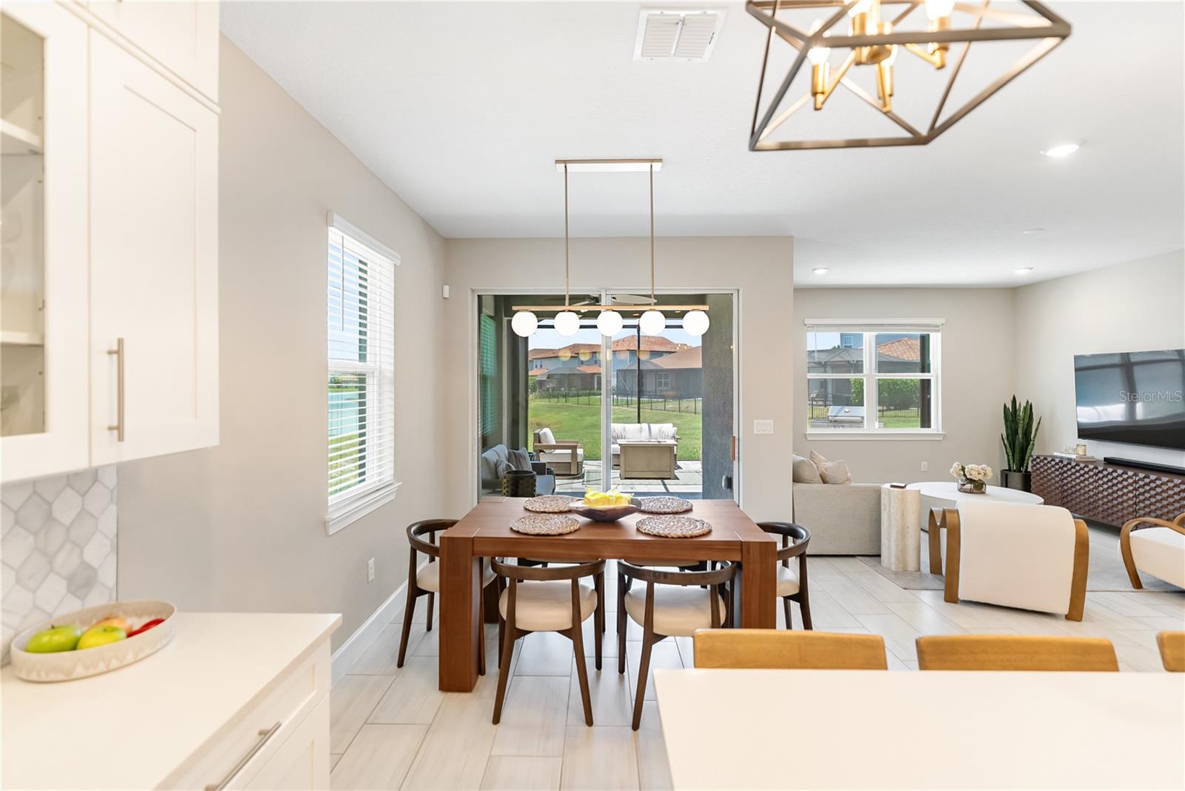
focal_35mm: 16
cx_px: 592
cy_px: 396
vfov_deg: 73.8
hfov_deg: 96.7
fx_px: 527
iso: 160
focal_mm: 16
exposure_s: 1/80
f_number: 2.8
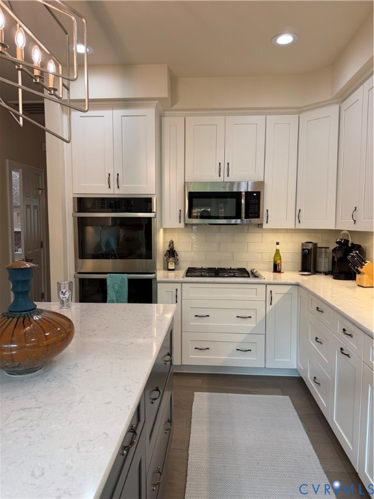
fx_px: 346
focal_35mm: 24
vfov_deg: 71.6
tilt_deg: -5.4
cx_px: 187
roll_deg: -0.2
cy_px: 250
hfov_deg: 56.8
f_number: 1.78
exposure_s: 1/120
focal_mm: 6.76
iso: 160
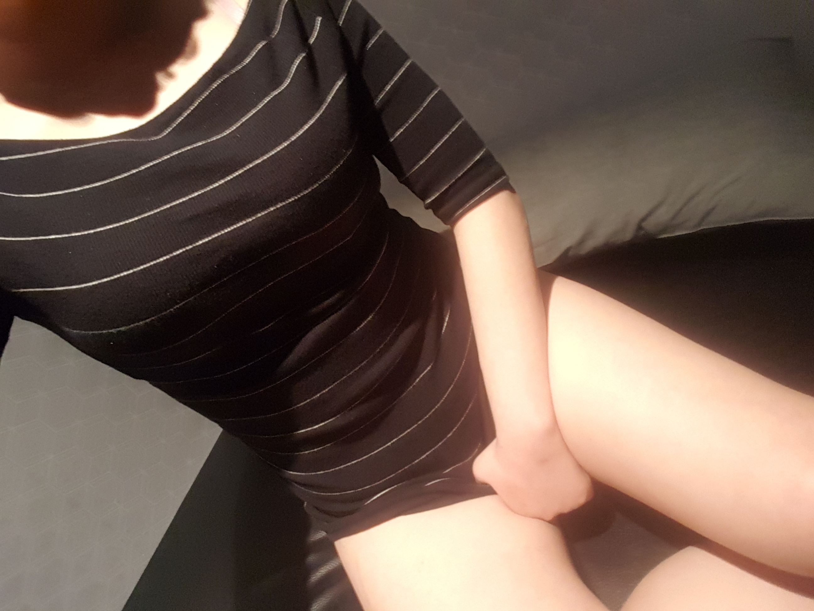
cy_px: 306
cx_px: 407
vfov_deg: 63.4
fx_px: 494
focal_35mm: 21
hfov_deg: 79.0
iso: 320
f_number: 1.7
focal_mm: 2.1
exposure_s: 1/15
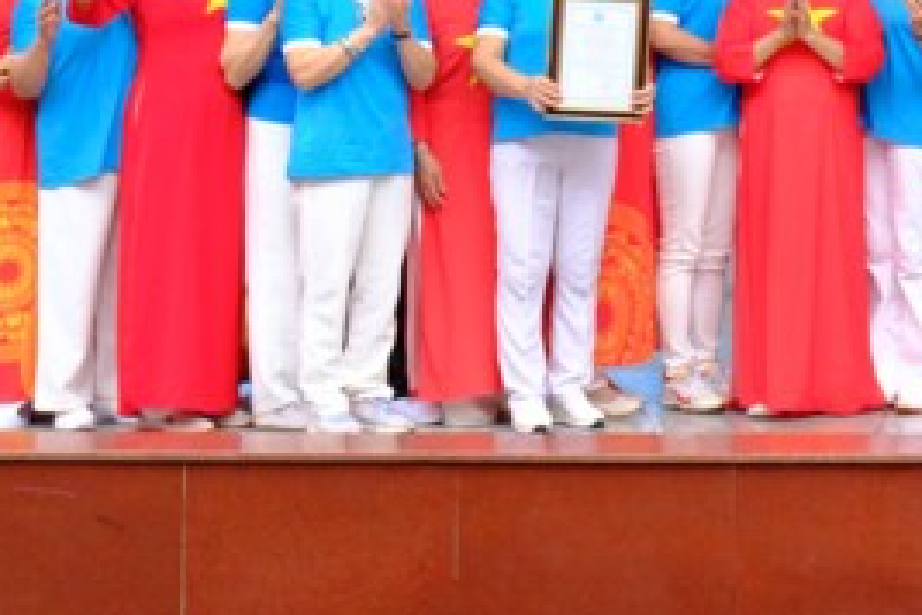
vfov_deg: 11.0
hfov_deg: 16.6
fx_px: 3073
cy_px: -313
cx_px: 995
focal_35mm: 120
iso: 400
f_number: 4
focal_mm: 21.3
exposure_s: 1/160
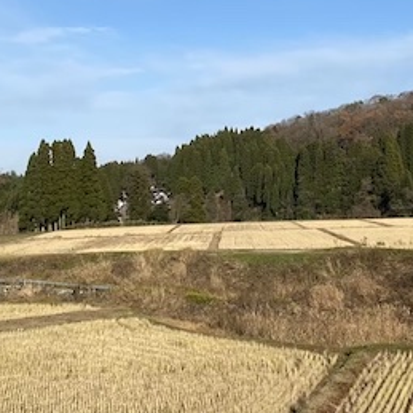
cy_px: 97
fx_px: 958
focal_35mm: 71
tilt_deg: +5.2
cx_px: 247
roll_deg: +1.6
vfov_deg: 24.0
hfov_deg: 24.3
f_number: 1.8
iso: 32
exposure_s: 1/3401
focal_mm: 4.25
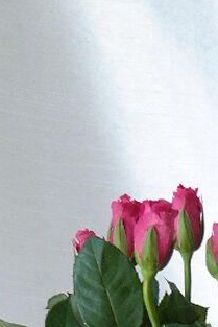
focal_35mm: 182
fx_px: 1651
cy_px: 890
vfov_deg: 9.5
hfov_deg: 7.1
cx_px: 544
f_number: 5.6
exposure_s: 1/30
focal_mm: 22
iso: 400
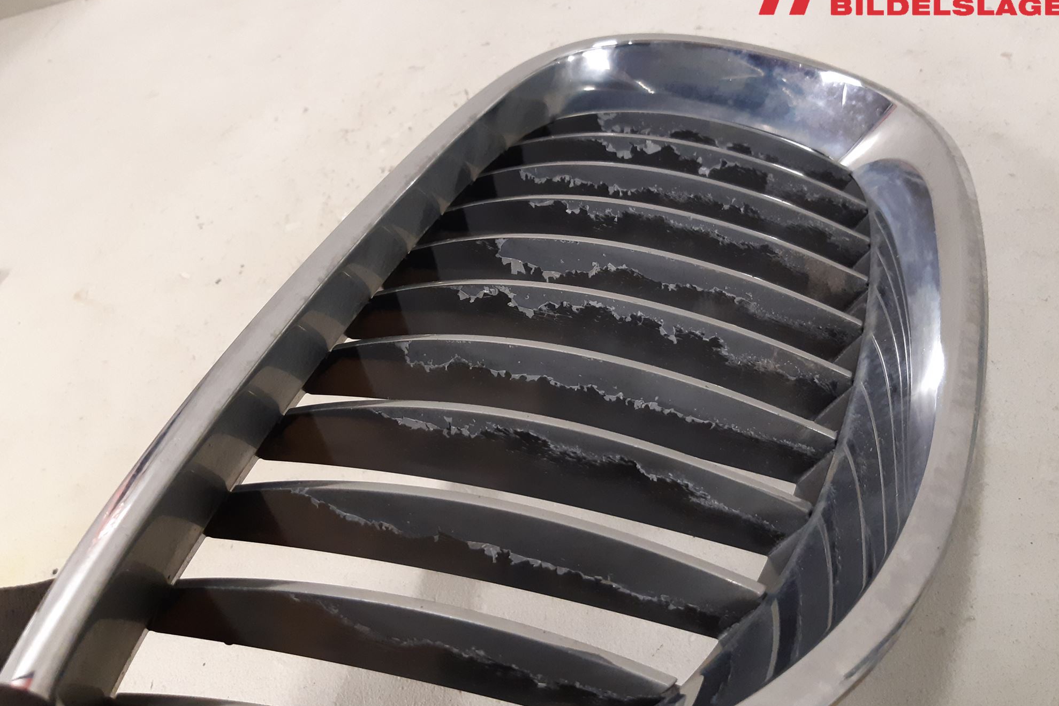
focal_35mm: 28
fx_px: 824
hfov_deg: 65.5
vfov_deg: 46.4
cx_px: 539
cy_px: 336
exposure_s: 1/50
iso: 250
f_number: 1.7
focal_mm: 3.93
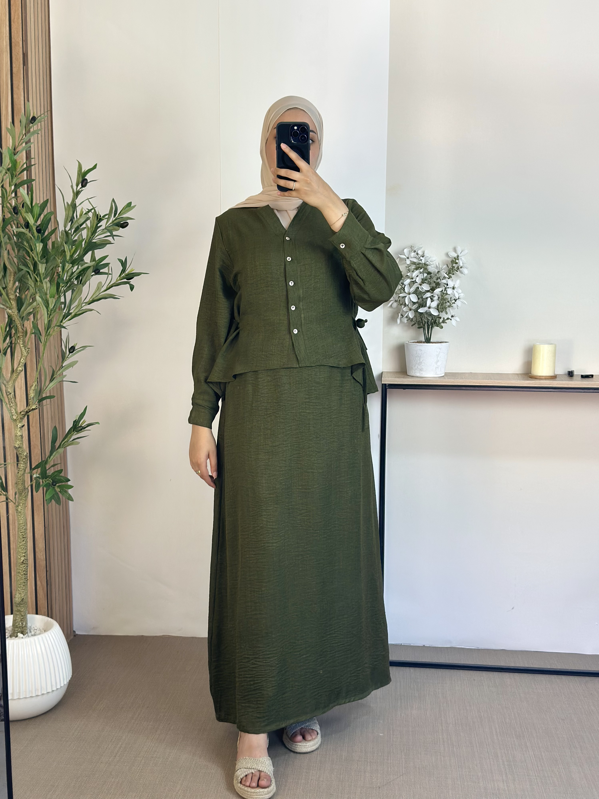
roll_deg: -1.1
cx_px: 300
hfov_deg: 30.3
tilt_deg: -20.1
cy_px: 400
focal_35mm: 48
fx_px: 1107
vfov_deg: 39.7
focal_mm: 6.86
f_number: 1.78
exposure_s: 1/100
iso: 100
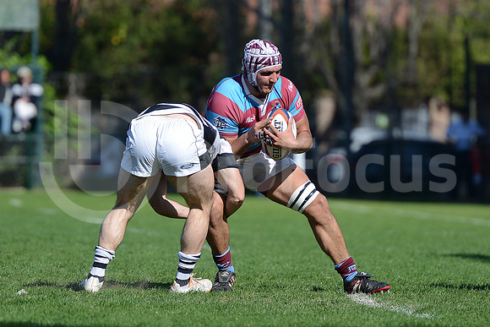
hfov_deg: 7.6
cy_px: 164
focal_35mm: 270
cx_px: 245
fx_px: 3676
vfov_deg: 5.1
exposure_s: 1/2000
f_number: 4
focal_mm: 270
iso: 320
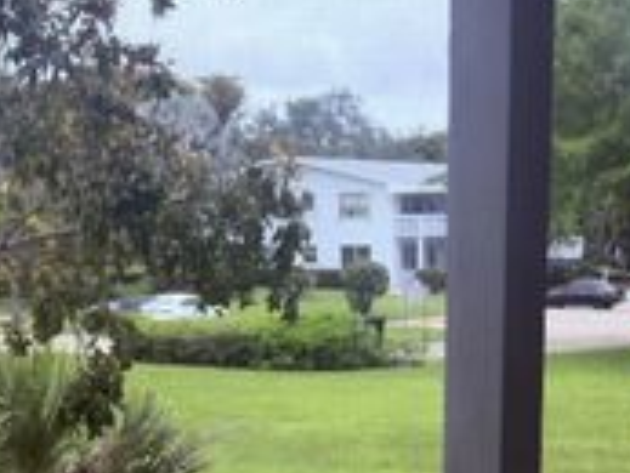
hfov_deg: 20.4
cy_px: 677
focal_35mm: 96
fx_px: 1748
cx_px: 390
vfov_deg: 14.5
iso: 32
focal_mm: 5.96
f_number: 1.6
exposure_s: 1/750
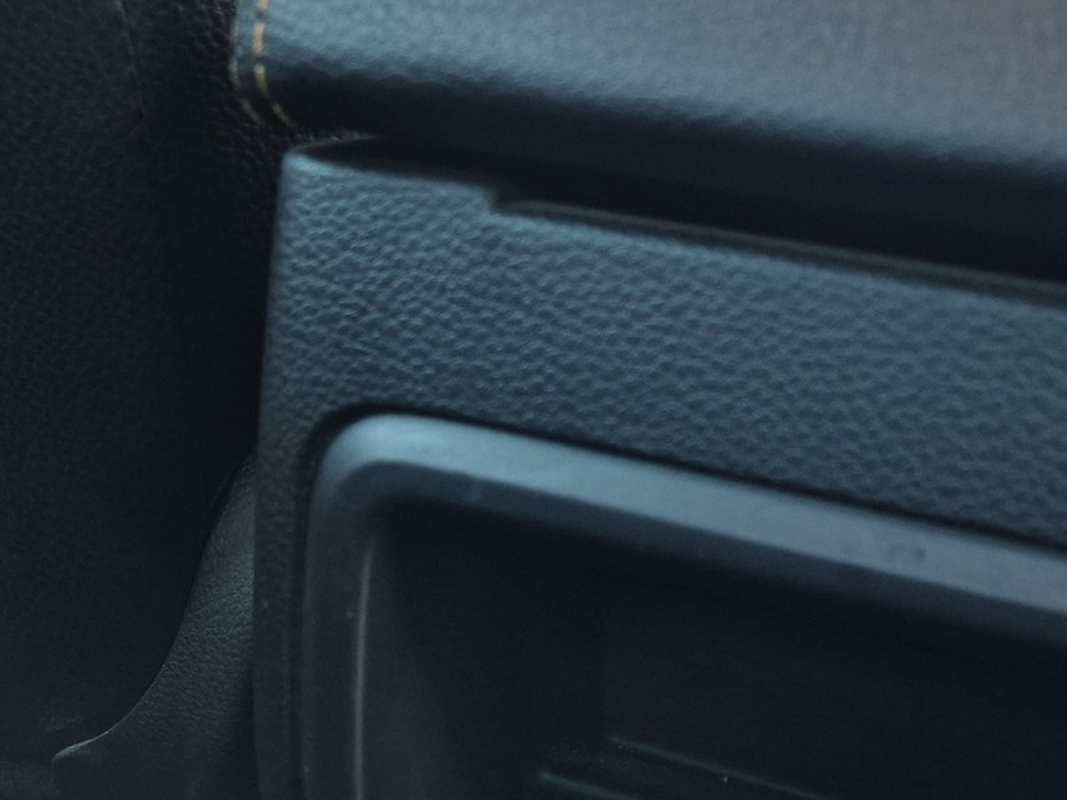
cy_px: 613
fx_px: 1449
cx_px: 695
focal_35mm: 47
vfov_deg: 30.3
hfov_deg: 40.0
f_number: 1.8
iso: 1000
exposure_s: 1/100
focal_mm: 5.4
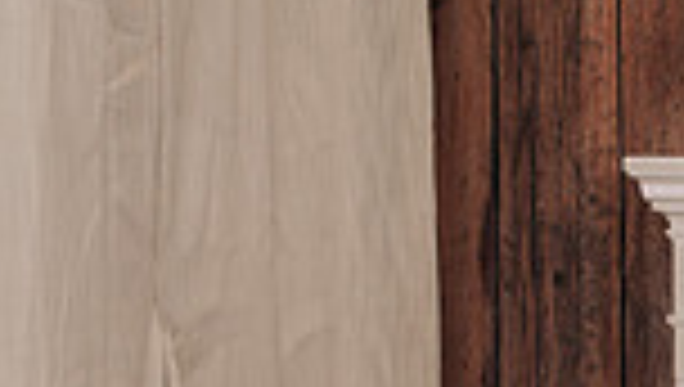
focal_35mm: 156
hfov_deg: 12.7
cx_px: 1185
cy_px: 655
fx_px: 2833
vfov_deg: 7.6
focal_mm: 35
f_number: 5.6
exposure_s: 1/125
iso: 200
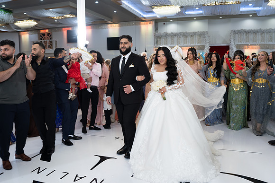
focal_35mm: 28
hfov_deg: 65.5
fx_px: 214
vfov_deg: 46.4
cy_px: 92
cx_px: 138
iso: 800
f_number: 2.8
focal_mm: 28
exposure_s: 1/160
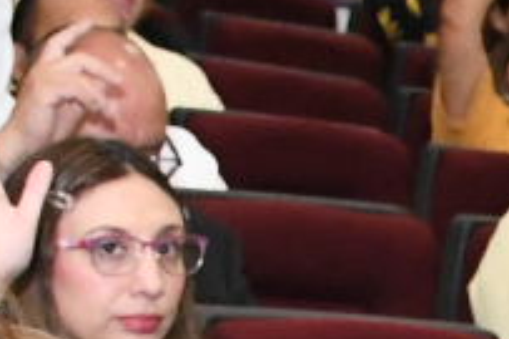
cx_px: 1234
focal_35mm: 240
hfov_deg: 7.9
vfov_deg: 5.5
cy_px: 846
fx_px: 3390
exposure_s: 1/125
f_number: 5.6
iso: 6400
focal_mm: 20
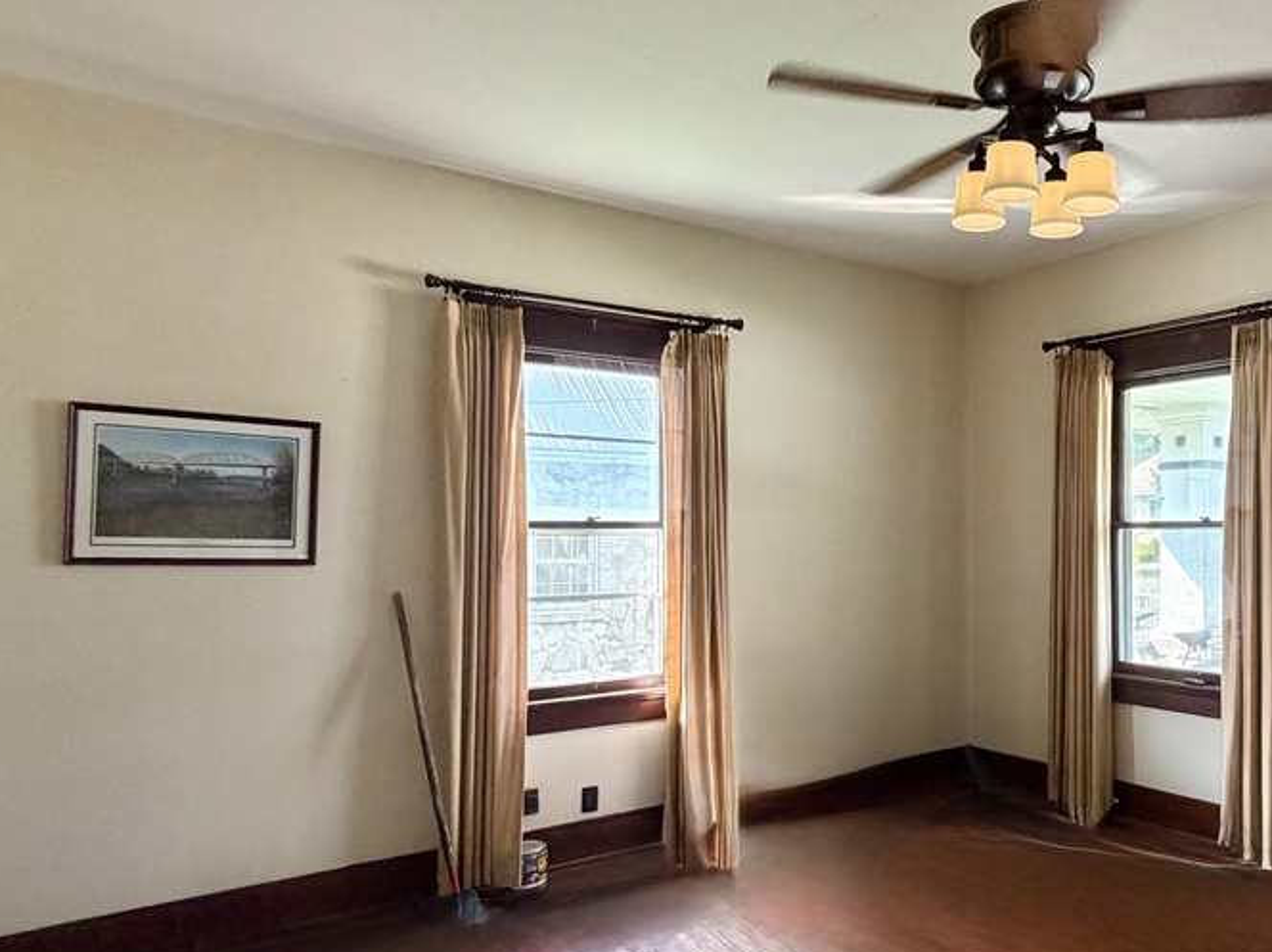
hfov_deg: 61.8
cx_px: 950
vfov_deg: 51.2
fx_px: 991
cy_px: 518
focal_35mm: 27
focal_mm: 2.22
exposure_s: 1/83
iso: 320
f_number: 2.2
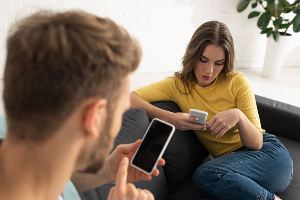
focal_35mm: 35
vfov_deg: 37.9
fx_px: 292
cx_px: 150
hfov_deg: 54.4
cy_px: 100
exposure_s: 1/200
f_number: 3.2
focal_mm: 35
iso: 160
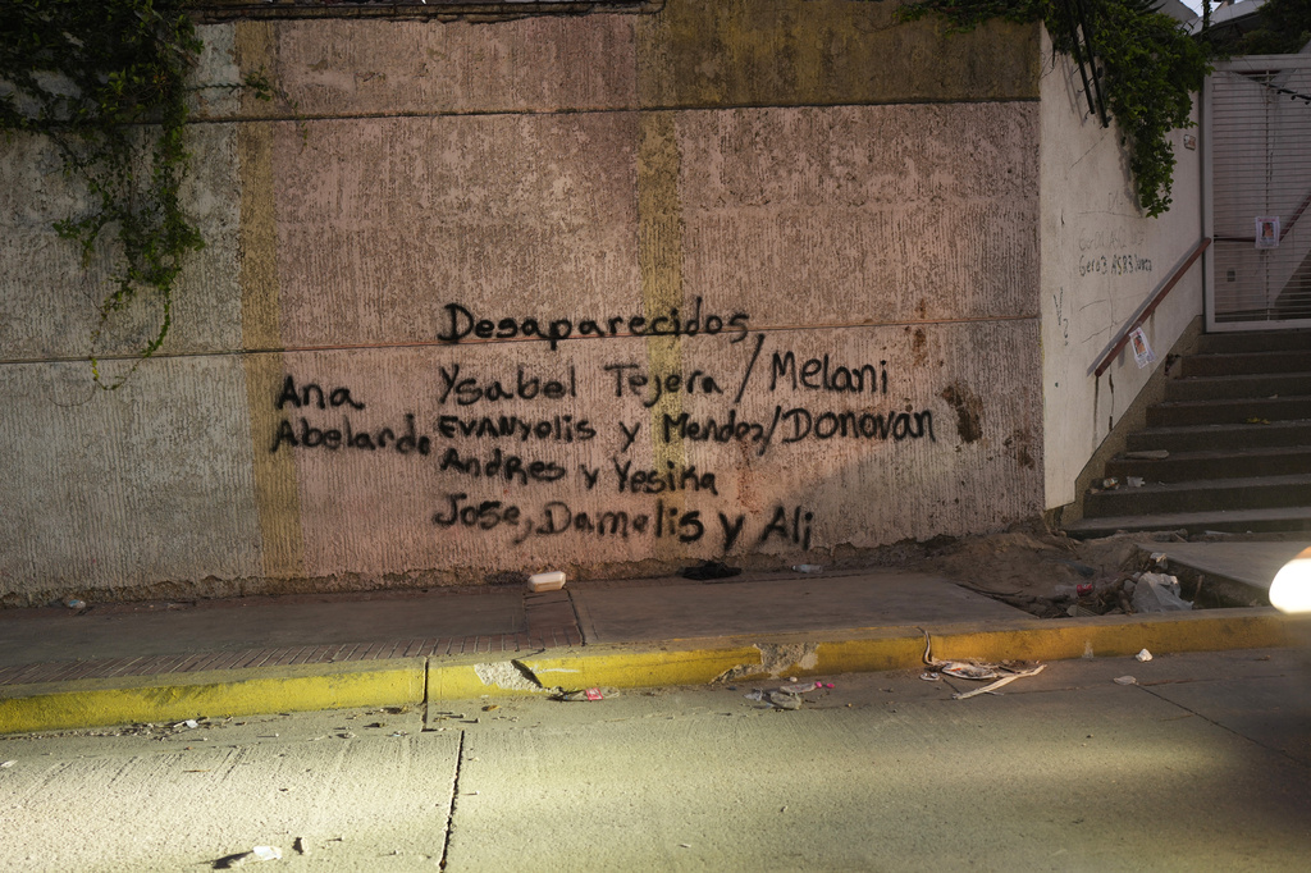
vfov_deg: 37.8
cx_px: 656
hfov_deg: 54.4
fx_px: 1274
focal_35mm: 35
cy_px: 436
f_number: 2.5
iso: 320
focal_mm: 35
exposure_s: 1/13
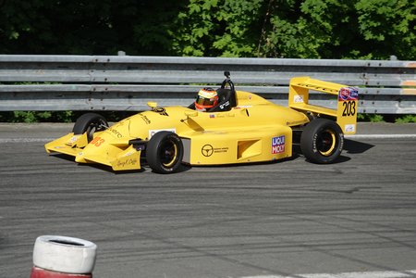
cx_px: 208
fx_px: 3813
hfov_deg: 6.2
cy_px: 139
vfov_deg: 4.2
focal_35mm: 330
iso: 100
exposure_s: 1/800
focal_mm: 120.91
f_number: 5
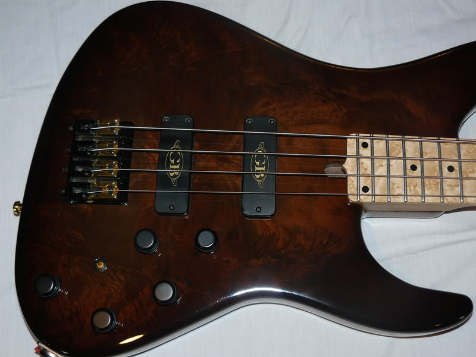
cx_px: 238
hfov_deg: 40.4
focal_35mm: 47
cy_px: 178
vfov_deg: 30.9
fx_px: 646
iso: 100
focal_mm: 7.9
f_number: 2.8
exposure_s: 1/30
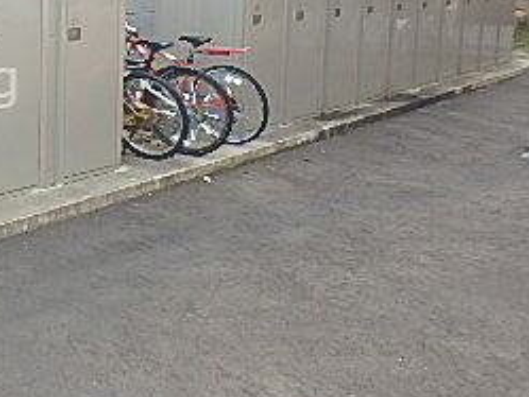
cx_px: -117
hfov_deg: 30.0
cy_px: 83
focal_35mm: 54
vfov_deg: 26.6
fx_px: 826
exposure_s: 1/200
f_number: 3.5
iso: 125
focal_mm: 3.7
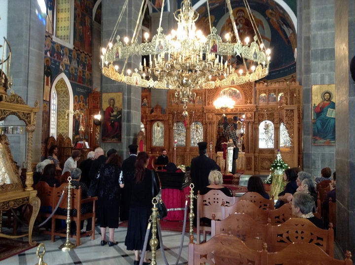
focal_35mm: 33
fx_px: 338
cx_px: 178
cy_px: 132
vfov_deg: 42.9
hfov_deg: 55.4
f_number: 2.4
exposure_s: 1/24
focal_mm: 3.3
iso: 160
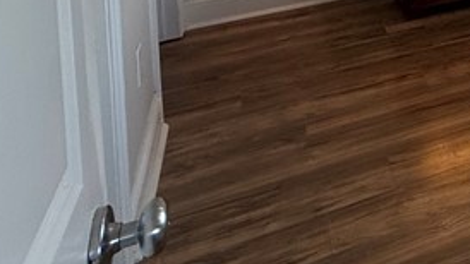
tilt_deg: -5.2
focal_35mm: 57
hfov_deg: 25.3
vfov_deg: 16.9
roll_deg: -0.7
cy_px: -228
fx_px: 710
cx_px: 743
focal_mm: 2.22
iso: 80
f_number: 2.2
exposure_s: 1/120
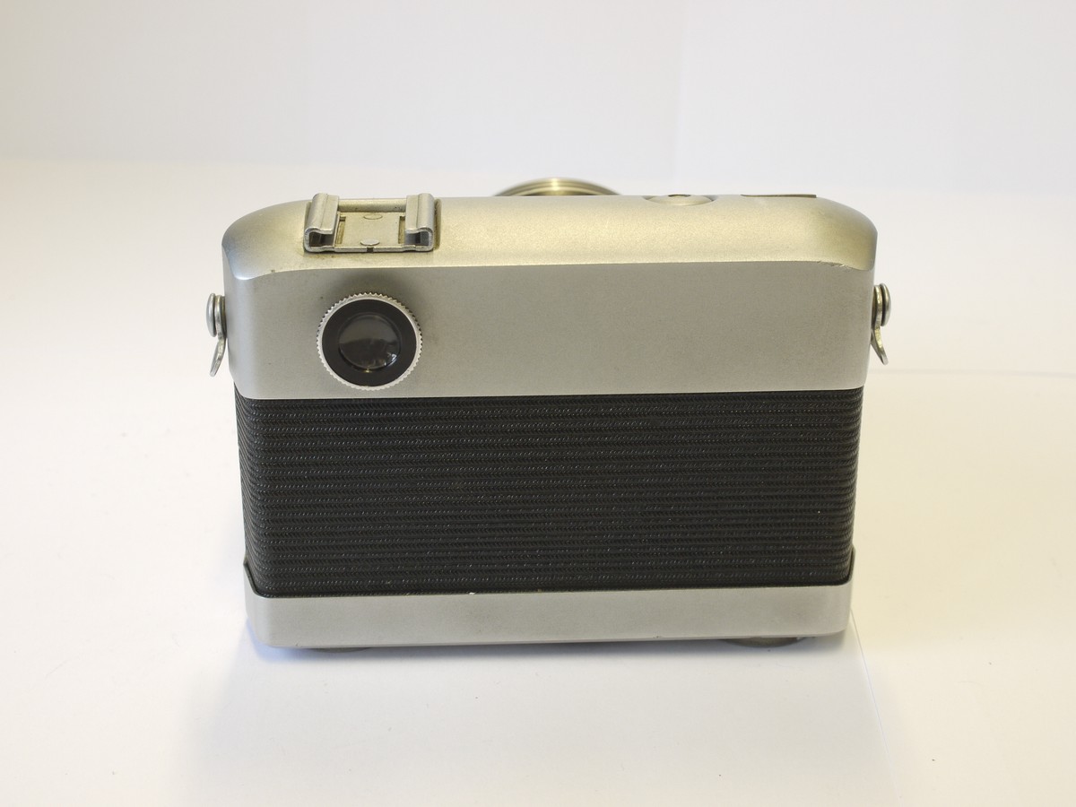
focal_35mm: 60
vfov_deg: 24.4
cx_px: 538
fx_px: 1865
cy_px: 404
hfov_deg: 32.2
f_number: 8
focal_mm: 30
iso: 400
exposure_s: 1/25
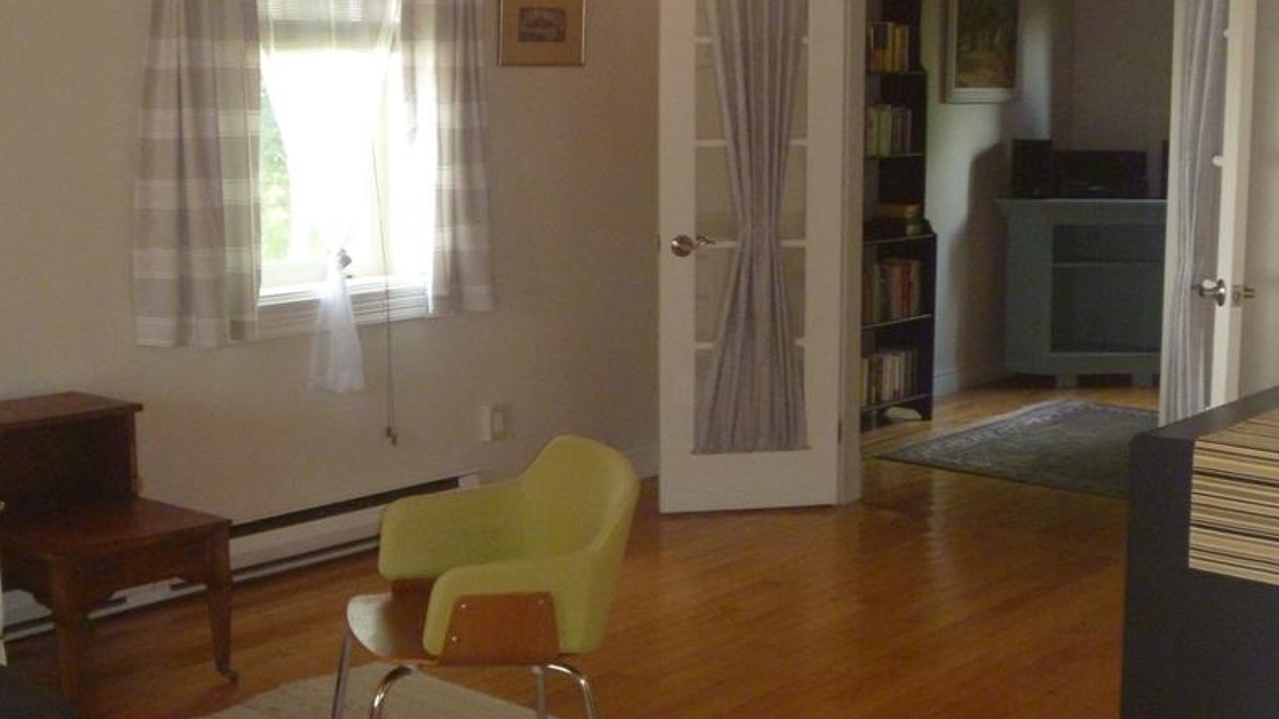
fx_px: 1662
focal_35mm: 49
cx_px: 698
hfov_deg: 42.1
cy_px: 323
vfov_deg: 24.4
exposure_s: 1/30
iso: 400
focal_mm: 6.3
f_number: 3.5
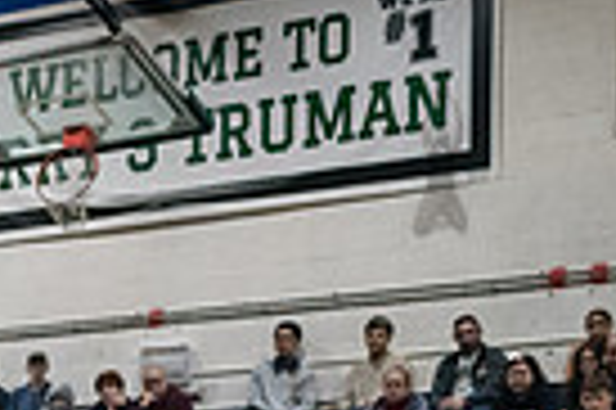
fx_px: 2734
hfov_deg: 11.9
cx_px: -490
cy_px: 806
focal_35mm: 160
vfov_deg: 8.2
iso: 8000
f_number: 4
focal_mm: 35
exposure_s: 1/400
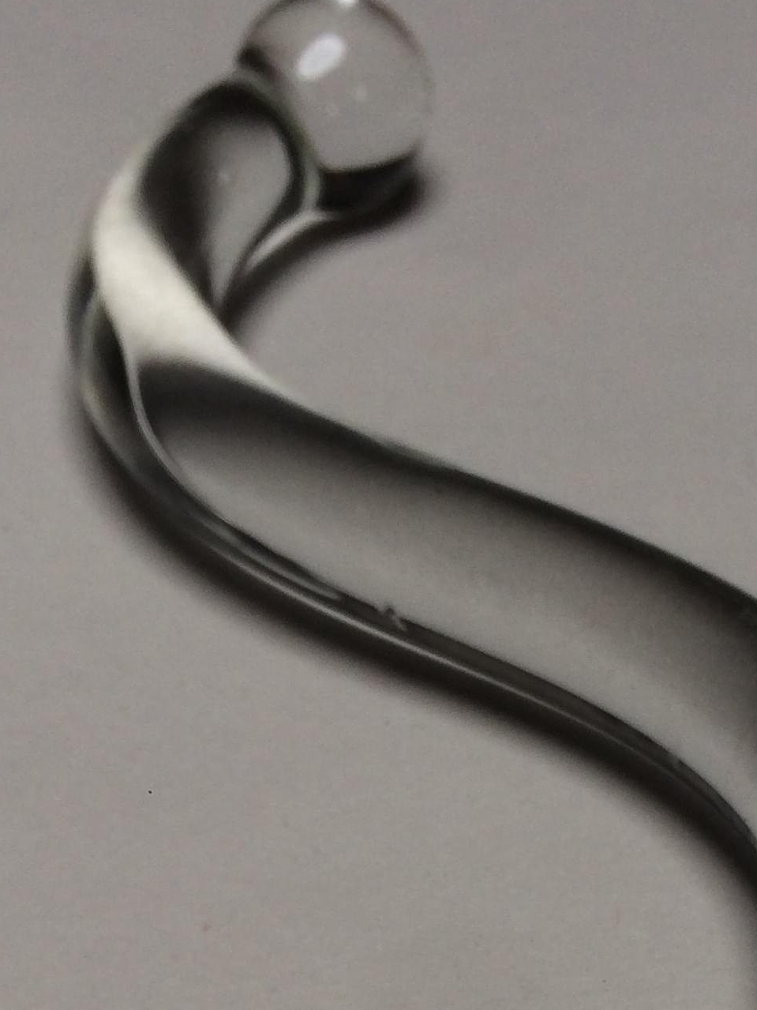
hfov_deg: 19.9
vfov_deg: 24.4
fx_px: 2158
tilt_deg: -51.9
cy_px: 1142
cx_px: 440
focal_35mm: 74
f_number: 2.2
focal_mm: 4.15
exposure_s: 1/100
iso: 50
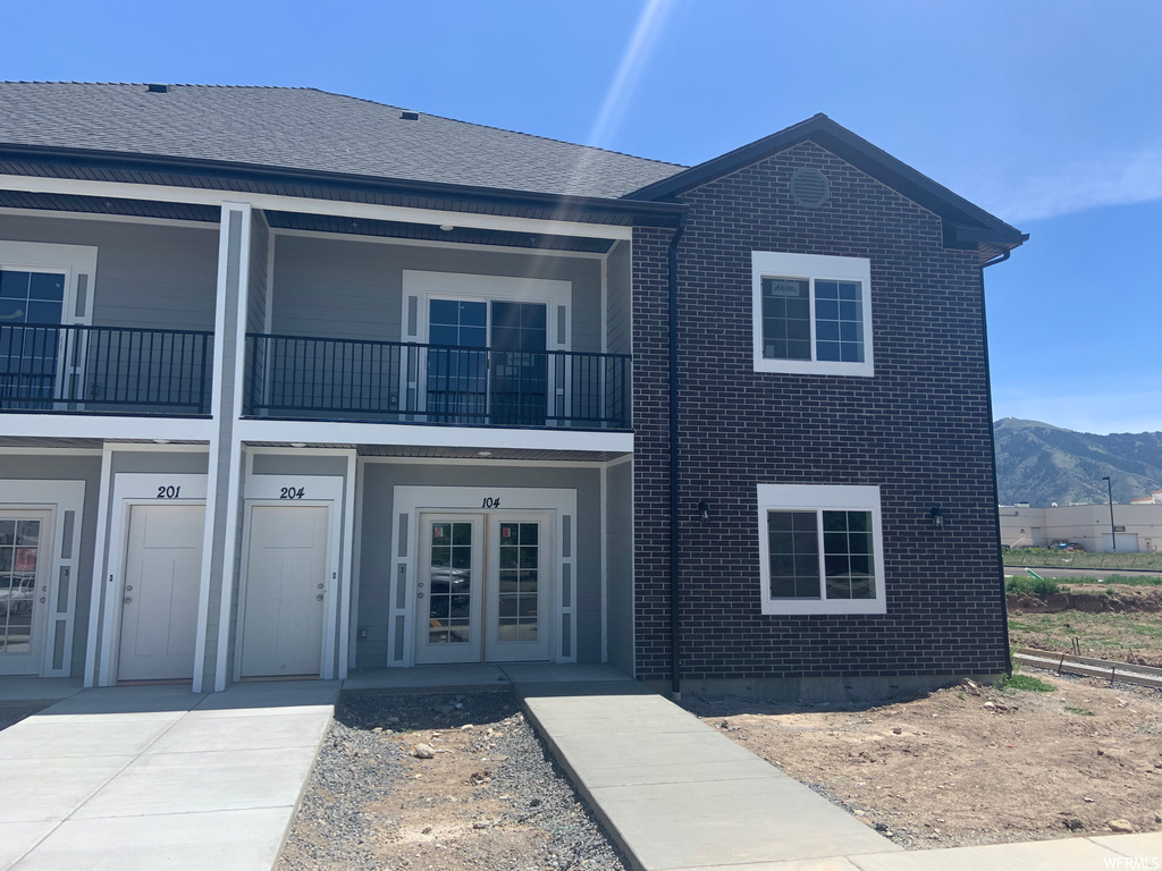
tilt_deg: +6.6
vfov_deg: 53.1
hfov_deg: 67.3
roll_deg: +0.5
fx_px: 873
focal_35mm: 26
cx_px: 581
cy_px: 436
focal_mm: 4.25
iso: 25
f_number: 1.8
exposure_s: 1/1718
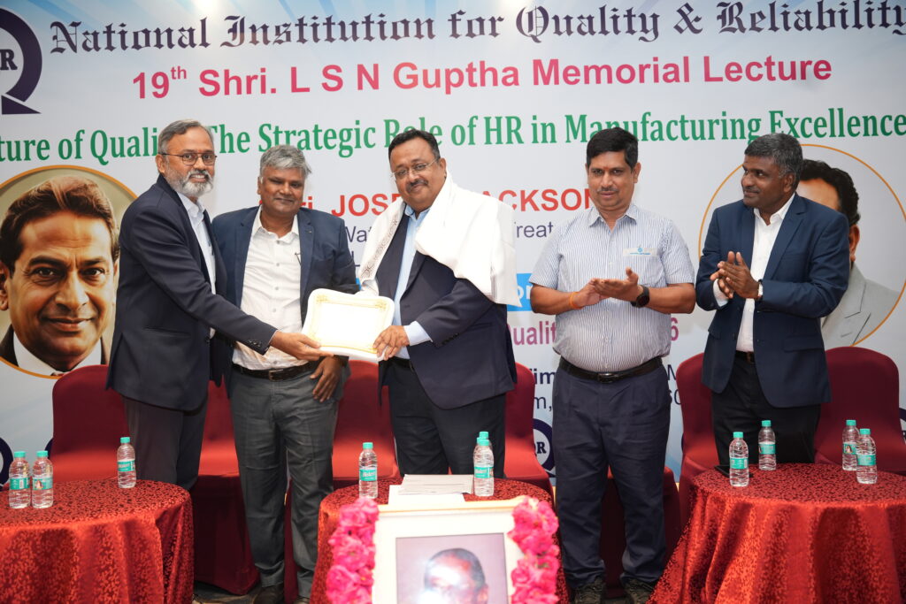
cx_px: 453
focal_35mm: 34
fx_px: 863
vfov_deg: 38.6
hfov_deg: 55.4
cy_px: 302
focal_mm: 34.3
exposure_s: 1/160
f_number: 3.2
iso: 800
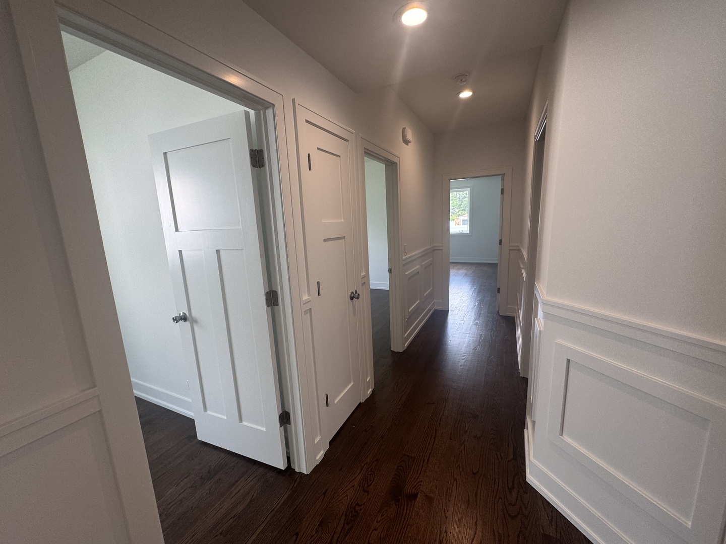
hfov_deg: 102.1
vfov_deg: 85.7
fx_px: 294
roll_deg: +2.6
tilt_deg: -10.1
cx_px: 363
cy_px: 272
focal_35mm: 14
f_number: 2.2
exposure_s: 1/120
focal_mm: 2.22
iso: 100
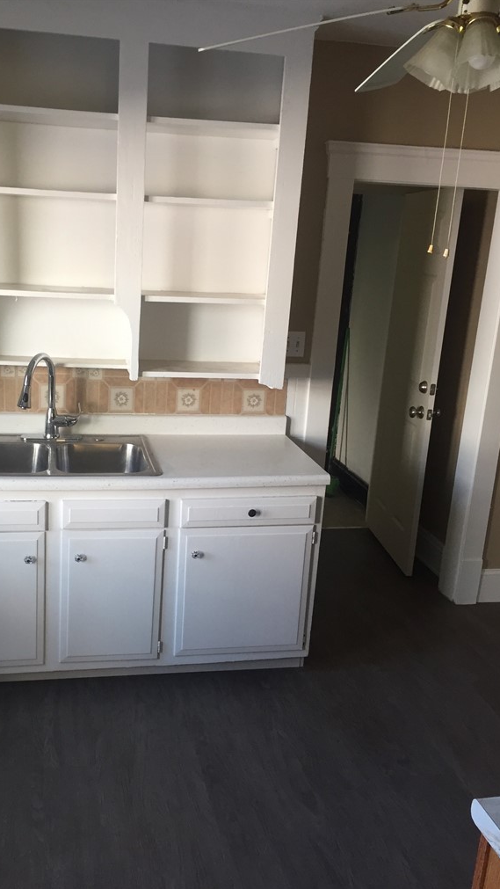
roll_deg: +0.5
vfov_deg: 61.0
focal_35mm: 32
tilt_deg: -12.8
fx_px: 754
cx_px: 185
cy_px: 448
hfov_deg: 36.5
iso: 40
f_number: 2.2
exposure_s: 1/30
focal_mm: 4.15
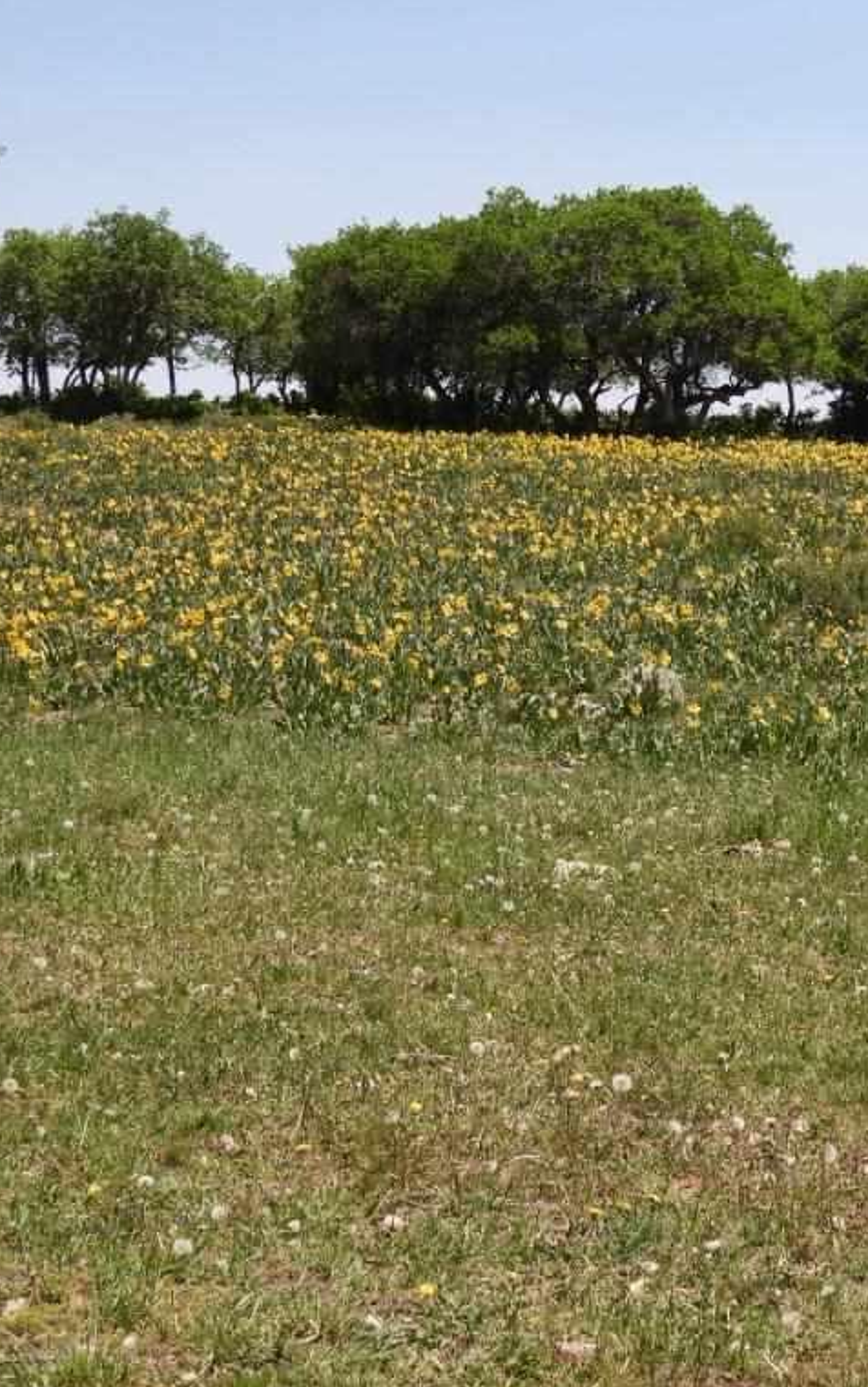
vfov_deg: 30.6
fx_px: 2534
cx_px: 729
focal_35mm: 67
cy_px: 693
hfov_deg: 19.2
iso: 100
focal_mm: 8.4
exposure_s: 1/1250
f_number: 3.2
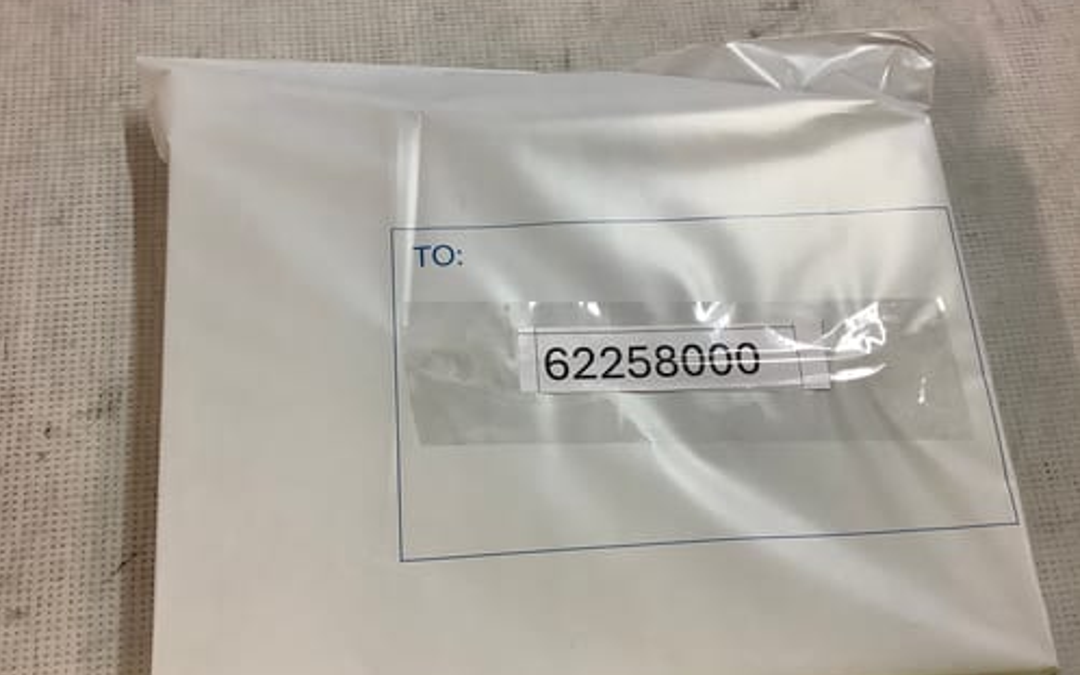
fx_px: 971
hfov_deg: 58.2
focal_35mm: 33
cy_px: 379
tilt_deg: -70.4
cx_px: 540
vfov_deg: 38.2
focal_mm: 3.3
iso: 100
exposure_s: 1/50
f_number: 2.4
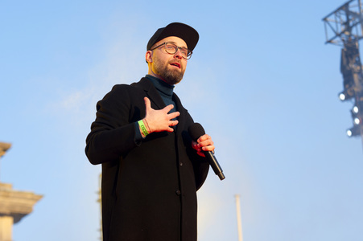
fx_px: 705
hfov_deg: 28.9
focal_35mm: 70
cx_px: 182
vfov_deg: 19.4
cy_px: 120
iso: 100
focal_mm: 70
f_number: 4.5
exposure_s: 1/320
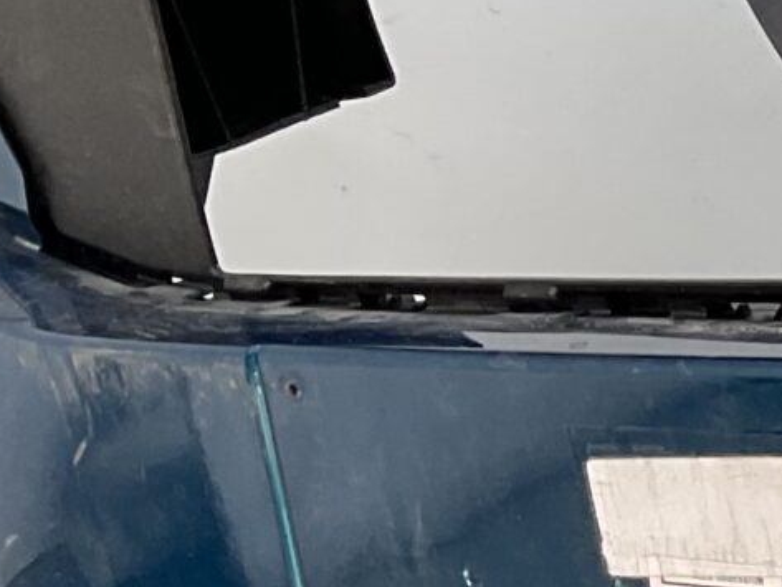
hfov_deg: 10.7
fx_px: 3548
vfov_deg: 9.4
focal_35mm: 157
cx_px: 1905
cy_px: 537
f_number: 1.8
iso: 16
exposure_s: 1/116
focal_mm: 3
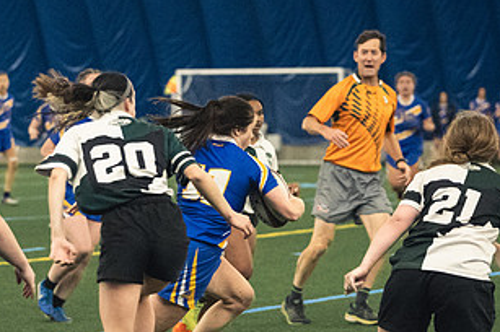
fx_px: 3621
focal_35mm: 261
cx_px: 122
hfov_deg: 7.9
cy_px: 216
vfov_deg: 5.3
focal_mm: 92
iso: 9000
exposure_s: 1/500
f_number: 2.8
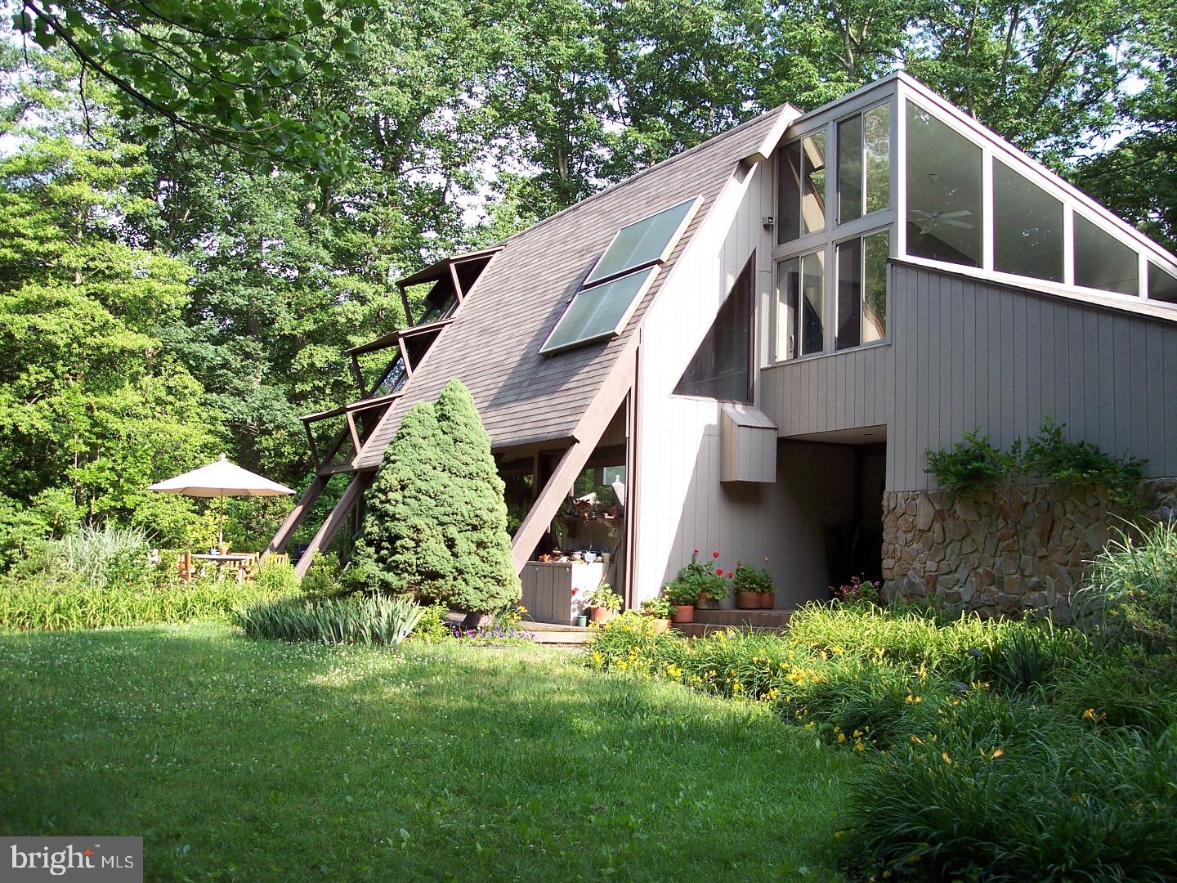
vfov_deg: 36.8
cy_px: 442
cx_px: 588
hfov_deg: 47.9
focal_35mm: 39
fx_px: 1326
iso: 100
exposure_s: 1/180
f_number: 3.4
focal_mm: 8
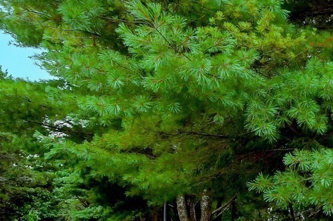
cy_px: 229
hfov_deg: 29.6
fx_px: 490
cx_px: 441
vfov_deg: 24.2
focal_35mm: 53
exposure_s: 1/400
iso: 1000
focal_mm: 10
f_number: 7.1
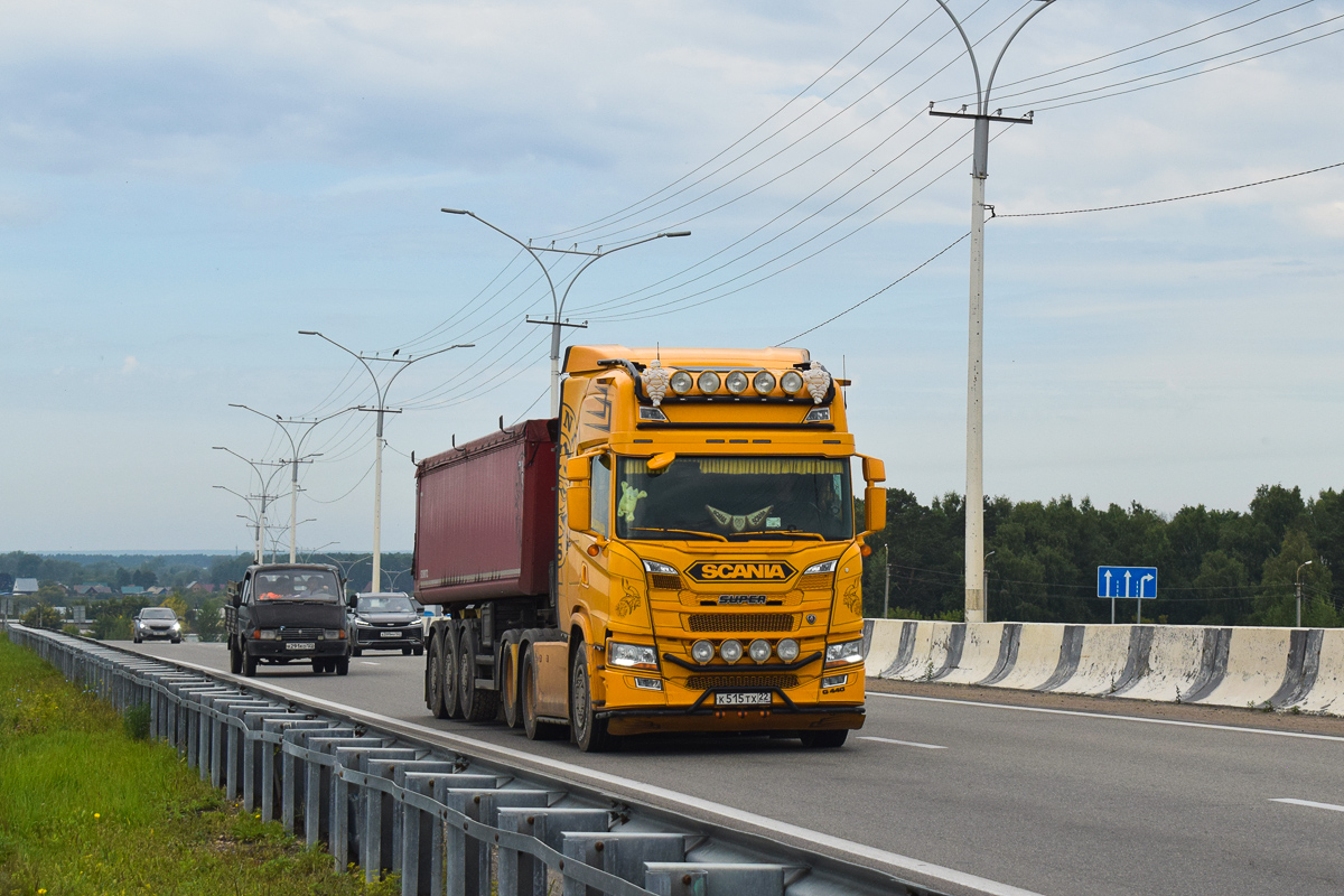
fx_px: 2688
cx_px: 672
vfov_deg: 18.9
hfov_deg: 28.1
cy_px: 448
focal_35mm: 72
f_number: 7.1
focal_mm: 48
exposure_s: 1/1600
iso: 400
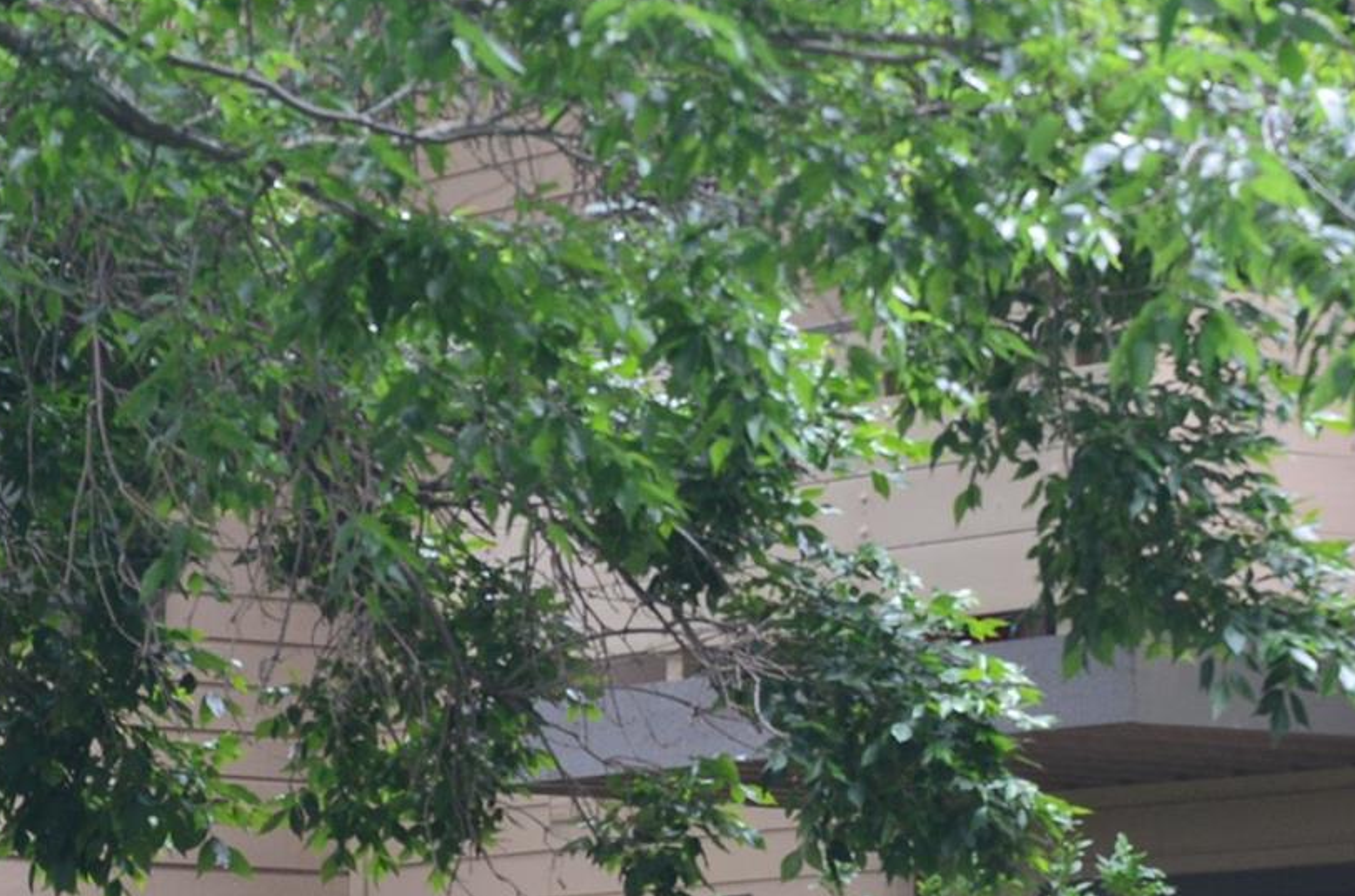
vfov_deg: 6.8
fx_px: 7546
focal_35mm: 201
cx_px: 914
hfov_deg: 10.3
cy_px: 832
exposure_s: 1/30
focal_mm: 68
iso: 720
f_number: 9
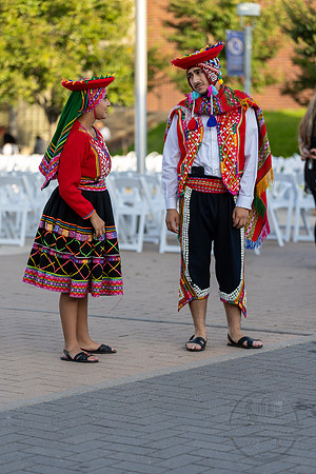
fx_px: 1540
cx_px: 158
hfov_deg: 11.7
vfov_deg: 17.5
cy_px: 237
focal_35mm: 117
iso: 100
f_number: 2.8
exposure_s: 1/500
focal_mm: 117
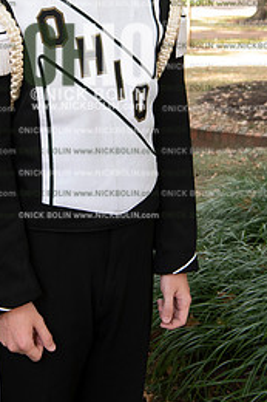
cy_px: 66
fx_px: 925
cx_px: 88
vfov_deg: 24.0
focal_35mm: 83
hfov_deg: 16.4
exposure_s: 1/100
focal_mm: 48
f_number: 8
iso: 800
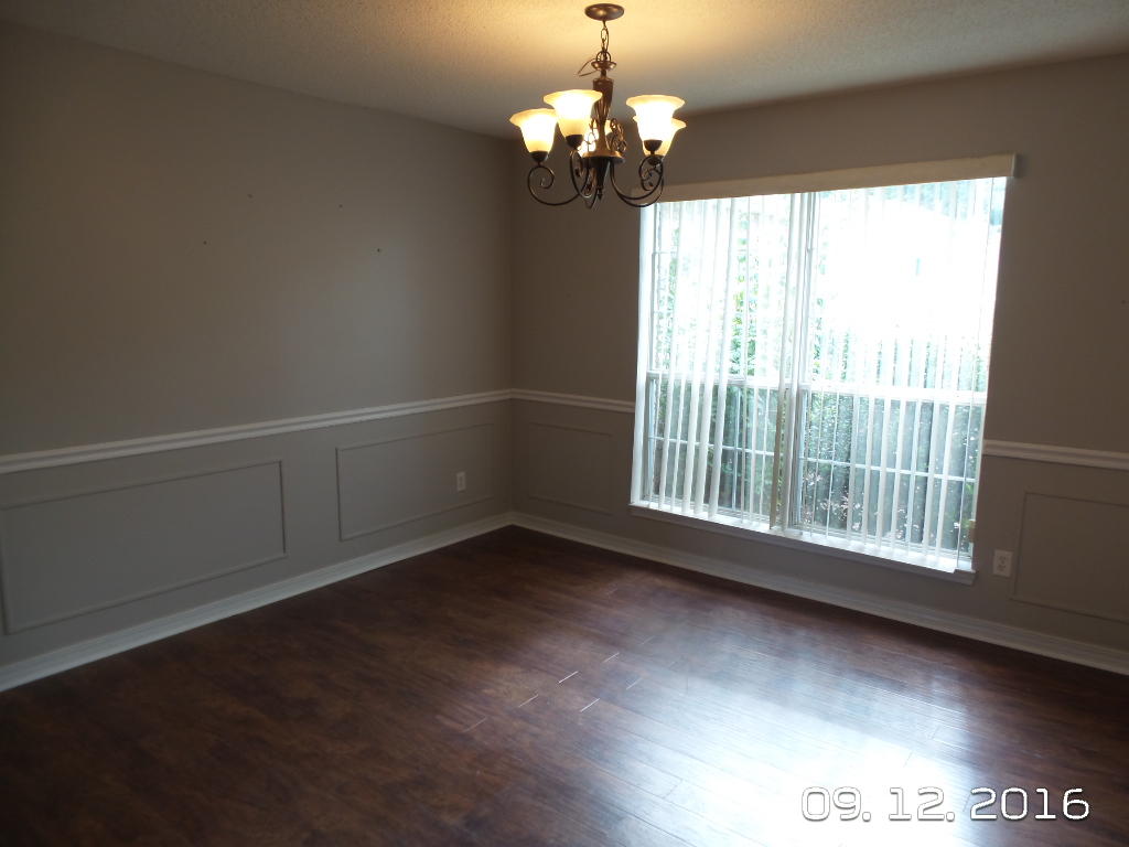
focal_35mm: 23
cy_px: 424
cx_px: 564
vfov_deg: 58.9
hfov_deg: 73.9
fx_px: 750
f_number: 3.2
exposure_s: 1/30
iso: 100
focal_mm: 4.1
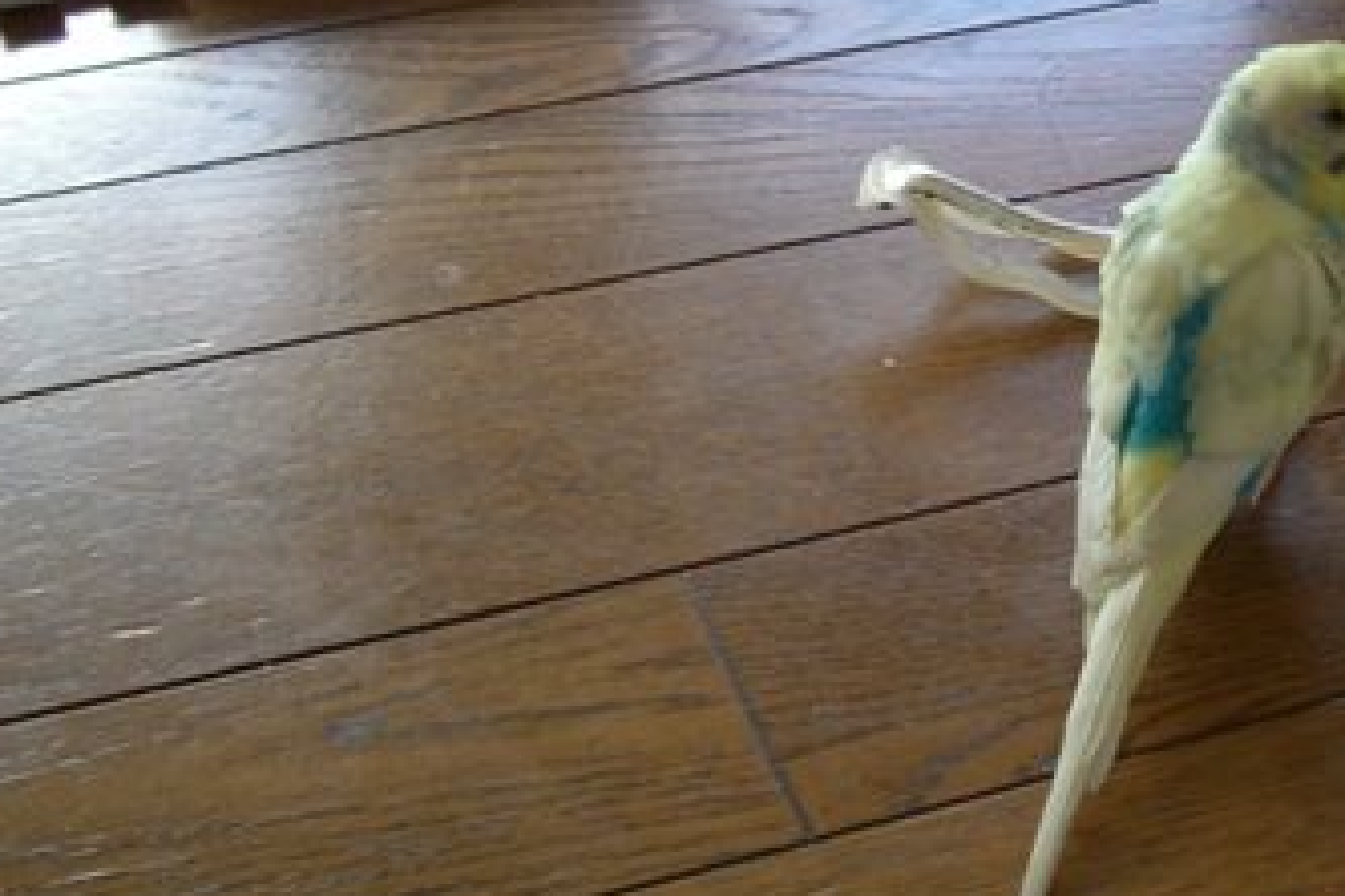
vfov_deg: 17.9
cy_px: 238
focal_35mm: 76
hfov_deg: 26.1
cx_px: 1099
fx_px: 2839
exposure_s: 1/125
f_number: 2.8
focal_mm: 7.9
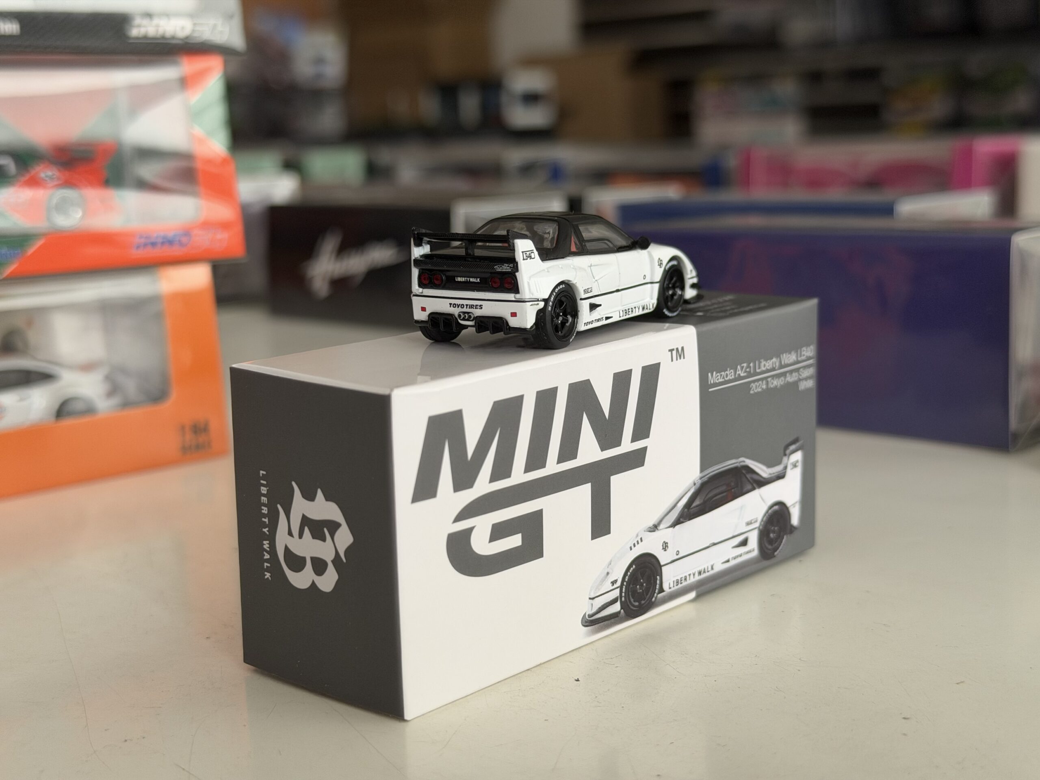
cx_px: 520
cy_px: 390
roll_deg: +2.2
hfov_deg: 39.7
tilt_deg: -10.5
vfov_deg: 30.3
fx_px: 1442
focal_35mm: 48
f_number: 1.78
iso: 125
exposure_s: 1/60
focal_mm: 6.76
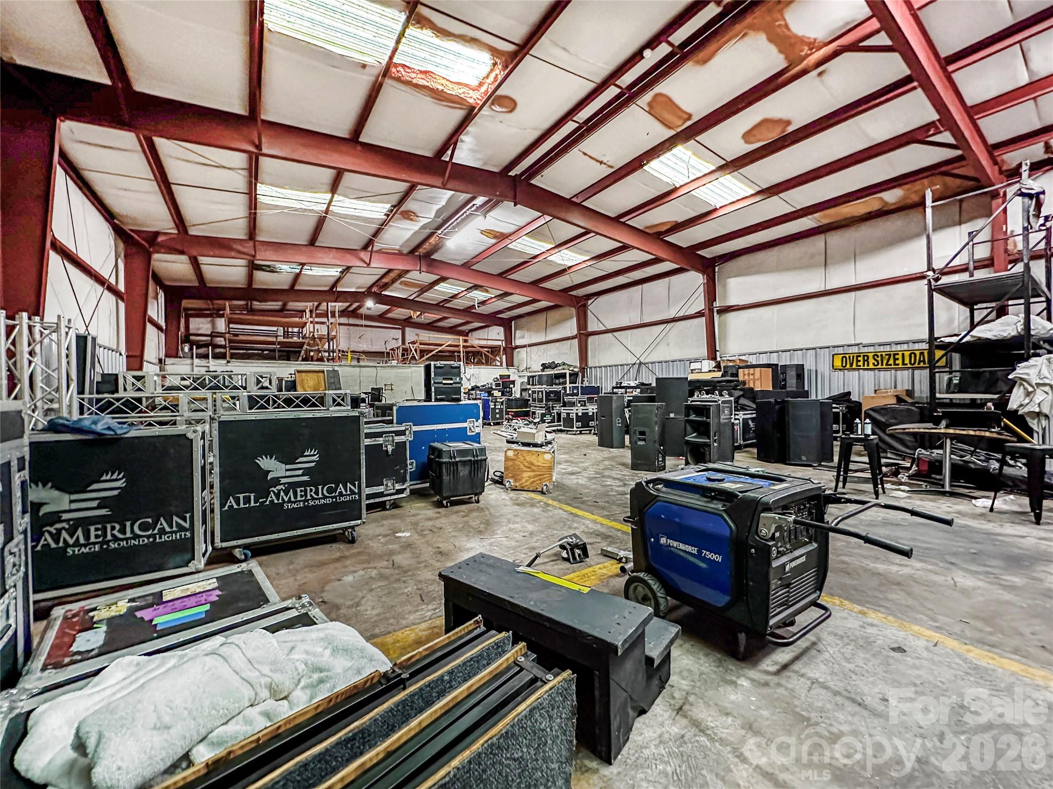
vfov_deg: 85.7
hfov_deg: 102.1
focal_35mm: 14
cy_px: 394
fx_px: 426
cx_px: 526
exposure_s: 1/40
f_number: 2.2
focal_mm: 2.22
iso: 1000
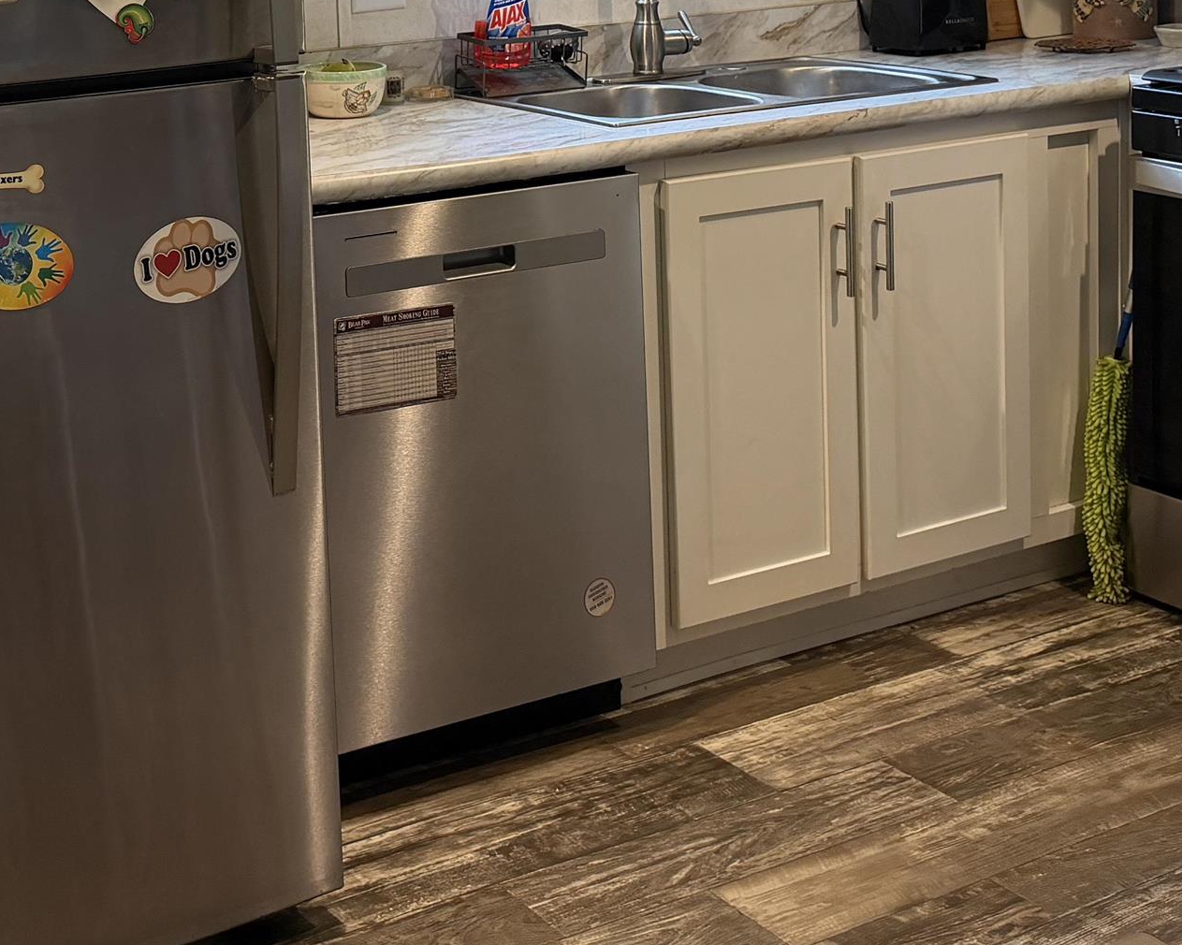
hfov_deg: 32.1
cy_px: -26
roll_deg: +2.0
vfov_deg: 25.2
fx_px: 1994
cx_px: 228
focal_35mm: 57
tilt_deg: -4.1
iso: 200
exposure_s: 1/60
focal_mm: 6.76
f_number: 1.78
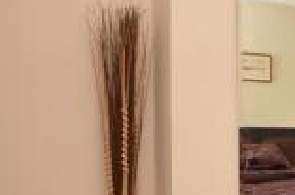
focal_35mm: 63
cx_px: 452
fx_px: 515
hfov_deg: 24.3
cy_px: 131
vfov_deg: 21.3
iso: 200
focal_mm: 10
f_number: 5
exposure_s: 1/40
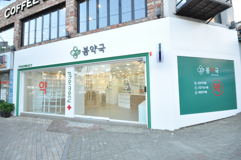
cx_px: 120
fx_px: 100
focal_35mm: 15
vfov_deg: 77.2
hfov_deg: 100.5
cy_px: 80
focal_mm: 10
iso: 800
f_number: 9
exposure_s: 1/40
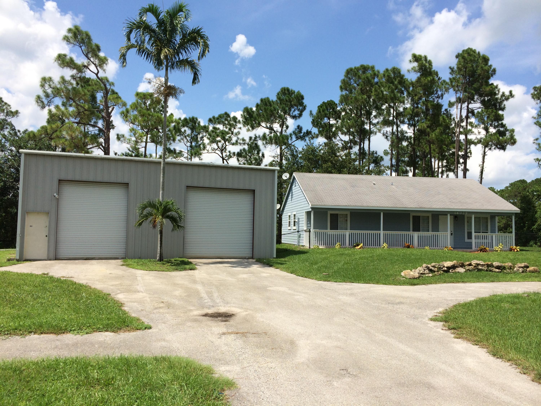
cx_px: 270
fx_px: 469
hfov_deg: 60.0
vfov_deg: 46.8
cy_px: 203
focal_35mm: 30
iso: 32
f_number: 2.2
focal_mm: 4.12
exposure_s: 1/2283
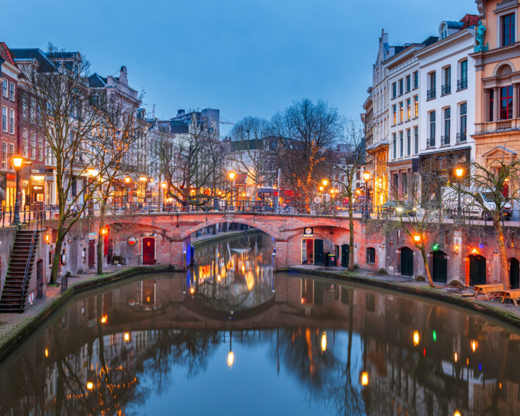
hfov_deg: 42.9
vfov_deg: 34.9
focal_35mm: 43
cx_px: 242
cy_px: 208
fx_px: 662
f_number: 11
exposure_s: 15
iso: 64
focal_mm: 38
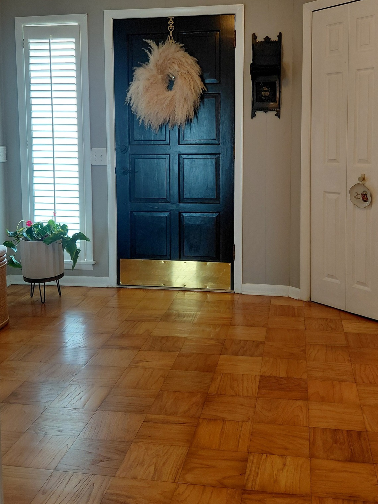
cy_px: 186
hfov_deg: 37.7
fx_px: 553
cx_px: 196
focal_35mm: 38
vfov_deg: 48.5
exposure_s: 1/60
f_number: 1.8
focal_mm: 4.69
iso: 250
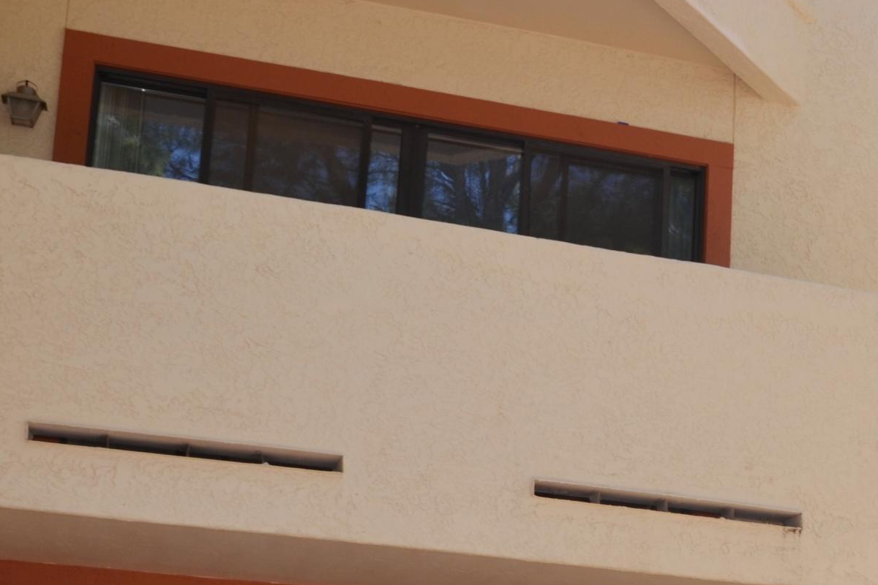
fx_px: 1829
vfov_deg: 17.5
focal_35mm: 75
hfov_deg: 26.1
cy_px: 668
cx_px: 798
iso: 100
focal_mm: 20
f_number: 6.3
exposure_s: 1/200
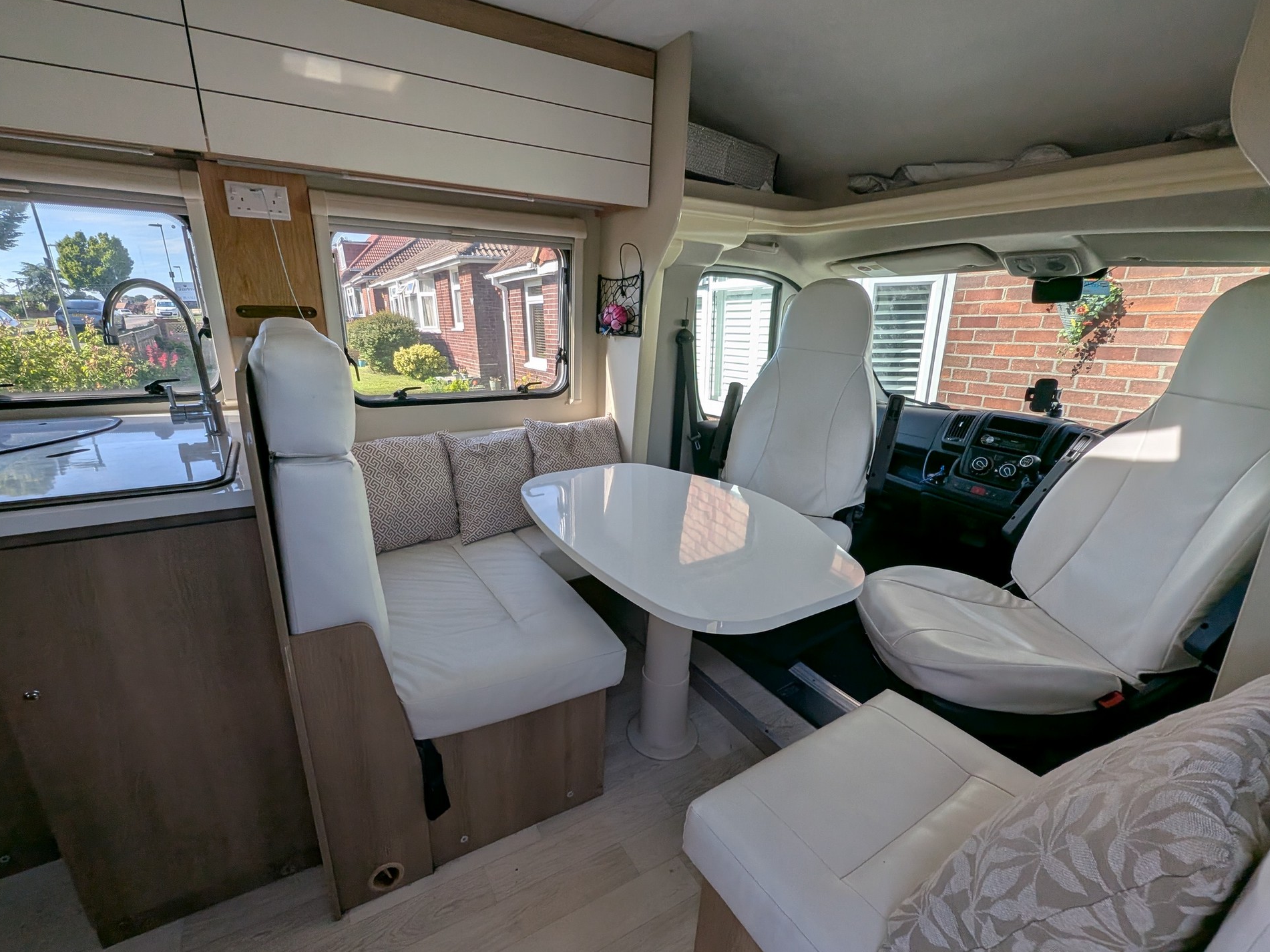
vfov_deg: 85.6
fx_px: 514
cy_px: 505
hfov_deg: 102.0
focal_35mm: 14
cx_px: 606
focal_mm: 1.95
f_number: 2.2
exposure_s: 1/596
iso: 41
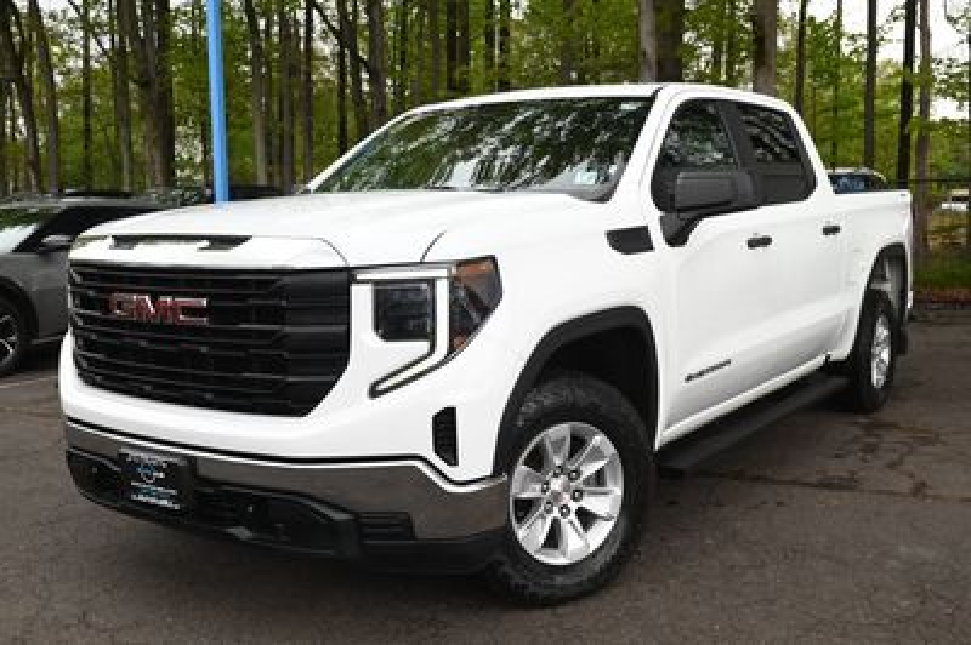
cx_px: 486
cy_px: 322
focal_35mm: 38
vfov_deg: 35.0
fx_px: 1024
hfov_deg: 50.7
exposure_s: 1/60
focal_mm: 38
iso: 560
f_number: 10
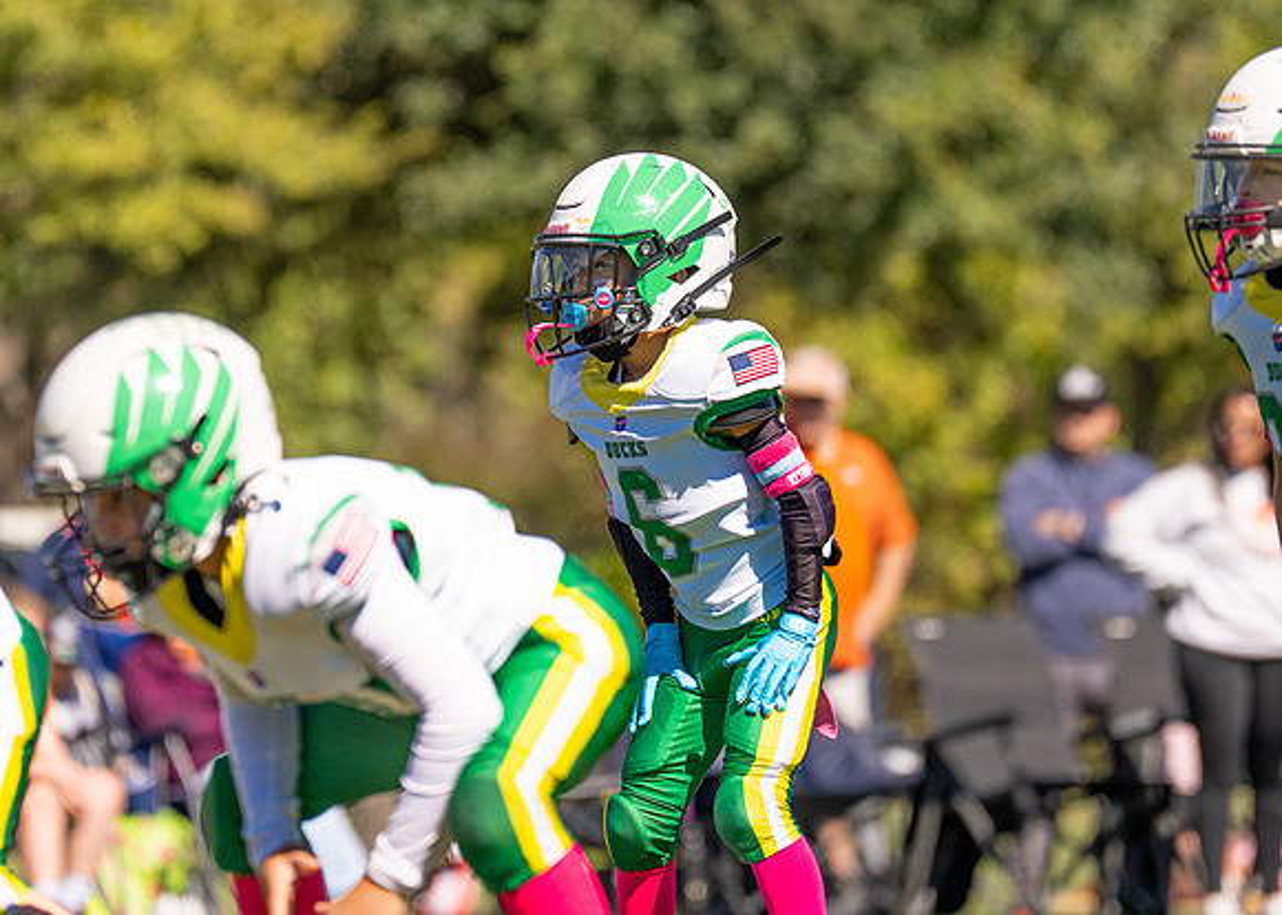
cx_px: 556
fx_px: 16701
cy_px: 335
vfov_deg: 3.1
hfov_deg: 4.4
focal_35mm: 459
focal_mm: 200
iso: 160
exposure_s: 1/4000
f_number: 2.8
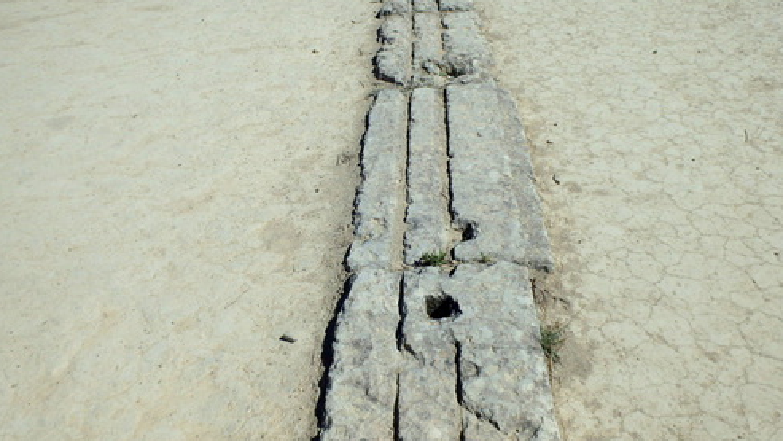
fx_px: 644
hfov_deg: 62.6
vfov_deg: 37.6
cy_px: 173
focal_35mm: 31
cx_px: 393
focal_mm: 5
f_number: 11
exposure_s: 1/500
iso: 125
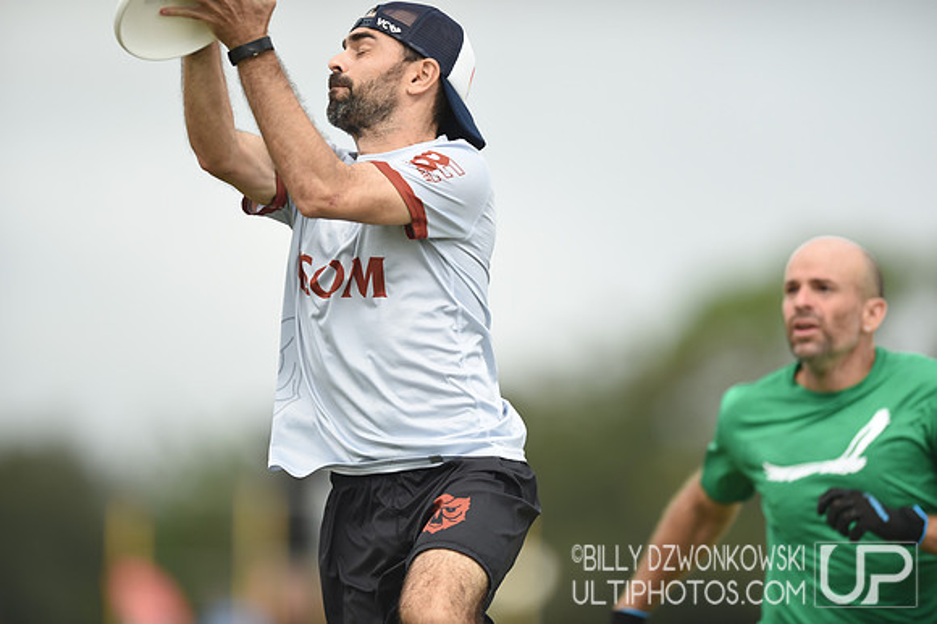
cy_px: 312
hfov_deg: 5.2
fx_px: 10405
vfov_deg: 3.4
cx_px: 468
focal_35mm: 400
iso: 160
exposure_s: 1/1250
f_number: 2.8
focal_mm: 400
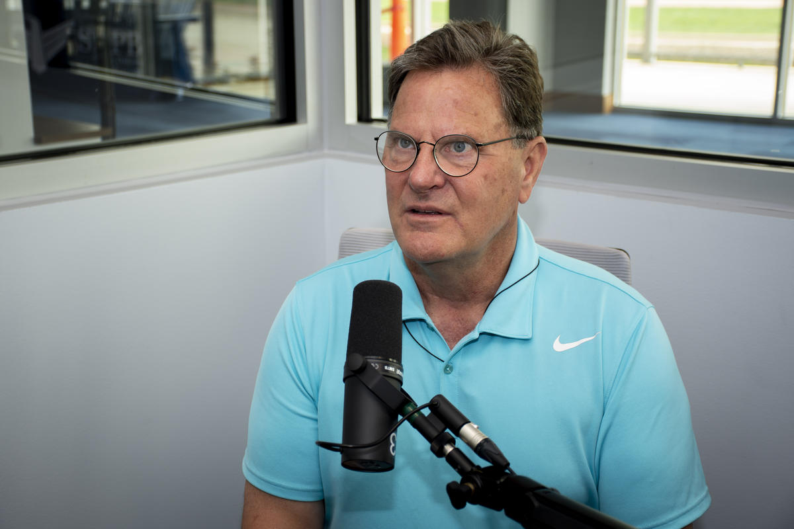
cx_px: 397
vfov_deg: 21.6
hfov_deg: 31.9
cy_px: 264
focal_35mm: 63
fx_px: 1389
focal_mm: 42
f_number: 4.5
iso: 200
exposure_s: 1/50
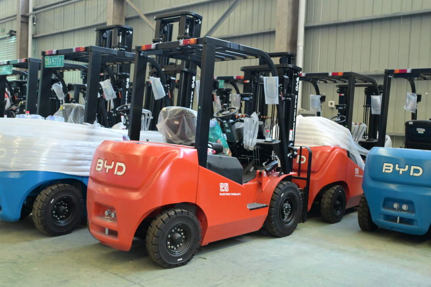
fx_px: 431
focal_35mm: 36
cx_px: 216
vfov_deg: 36.9
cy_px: 144
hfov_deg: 53.1
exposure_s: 1/250
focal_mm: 24
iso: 3200
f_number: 4
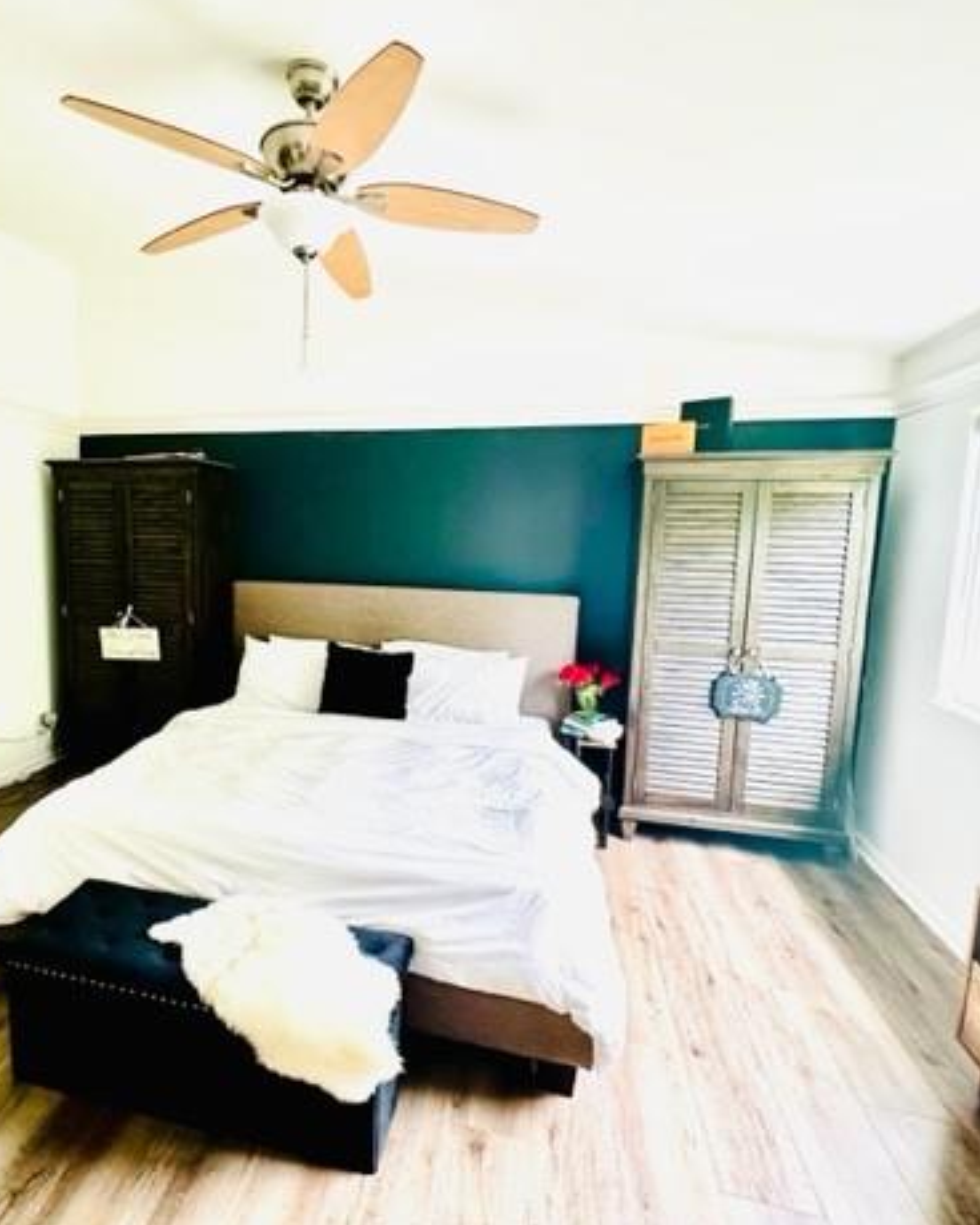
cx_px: 346
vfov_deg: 83.3
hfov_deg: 69.3
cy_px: 618
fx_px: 689
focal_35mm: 19
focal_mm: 2.22
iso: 200
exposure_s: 1/60
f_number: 2.2
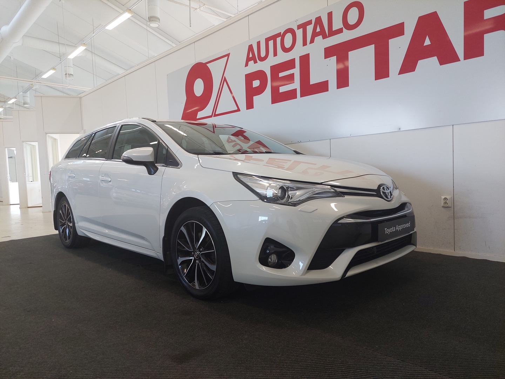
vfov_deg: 54.9
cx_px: 252
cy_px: 190
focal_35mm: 25
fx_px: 365
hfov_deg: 69.4
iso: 80
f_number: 1.8
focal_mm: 5.23
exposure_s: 1/50
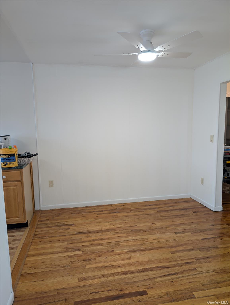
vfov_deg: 71.5
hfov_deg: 56.9
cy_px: 152
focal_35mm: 24
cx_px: 115
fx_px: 212
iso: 31
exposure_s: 1/15
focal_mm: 6.9
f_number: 1.68
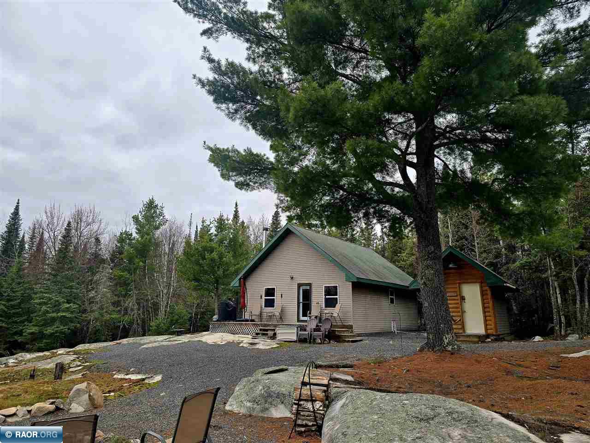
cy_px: 222
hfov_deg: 73.9
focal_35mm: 23
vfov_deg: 58.9
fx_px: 392
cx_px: 295
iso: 12
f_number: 1.7
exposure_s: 1/400
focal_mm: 6.3
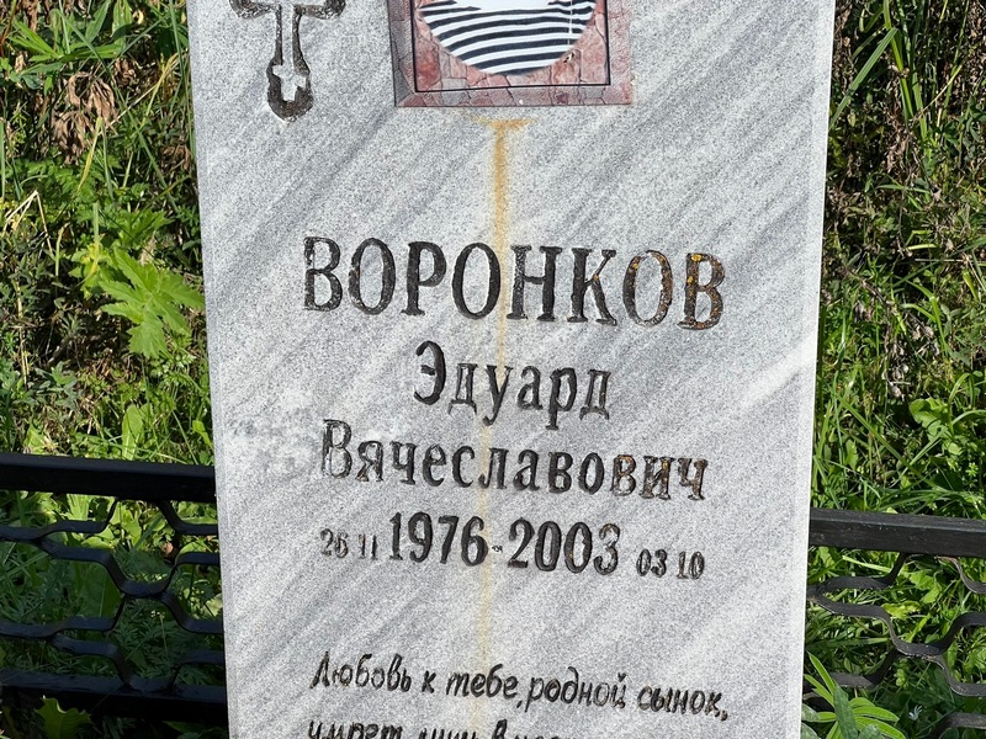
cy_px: 370
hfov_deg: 25.3
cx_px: 493
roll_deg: +0.5
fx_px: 2193
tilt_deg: -24.5
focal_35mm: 77
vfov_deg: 19.1
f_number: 2.8
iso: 32
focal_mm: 9
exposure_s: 1/960
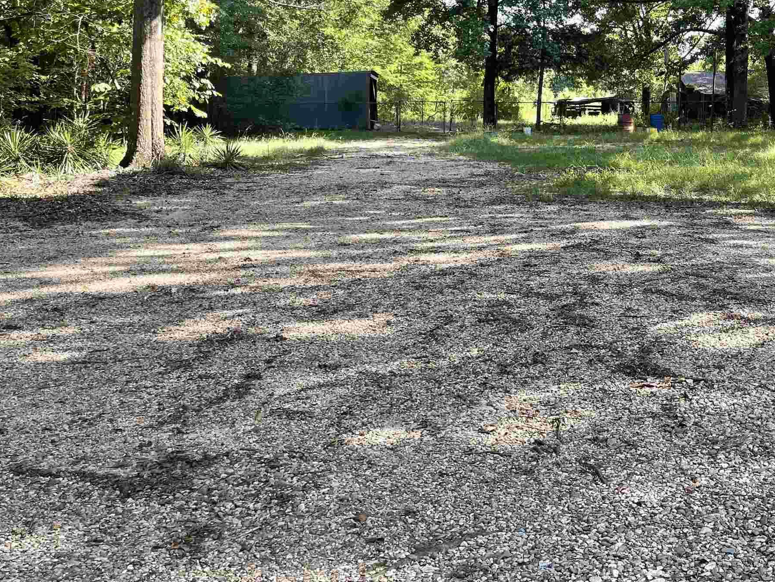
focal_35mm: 43
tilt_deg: -4.1
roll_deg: -1.1
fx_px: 963
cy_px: 167
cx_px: 602
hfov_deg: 42.2
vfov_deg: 33.1
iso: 32
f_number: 1.6
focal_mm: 5.1
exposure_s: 1/263
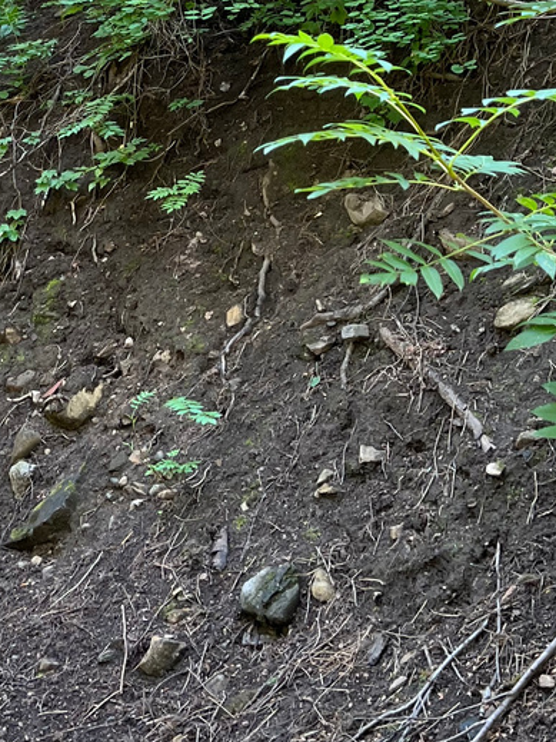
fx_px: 1650
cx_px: 162
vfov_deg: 24.5
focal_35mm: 77
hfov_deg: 19.0
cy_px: 57
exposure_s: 1/121
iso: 125
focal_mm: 5.7
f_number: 1.5
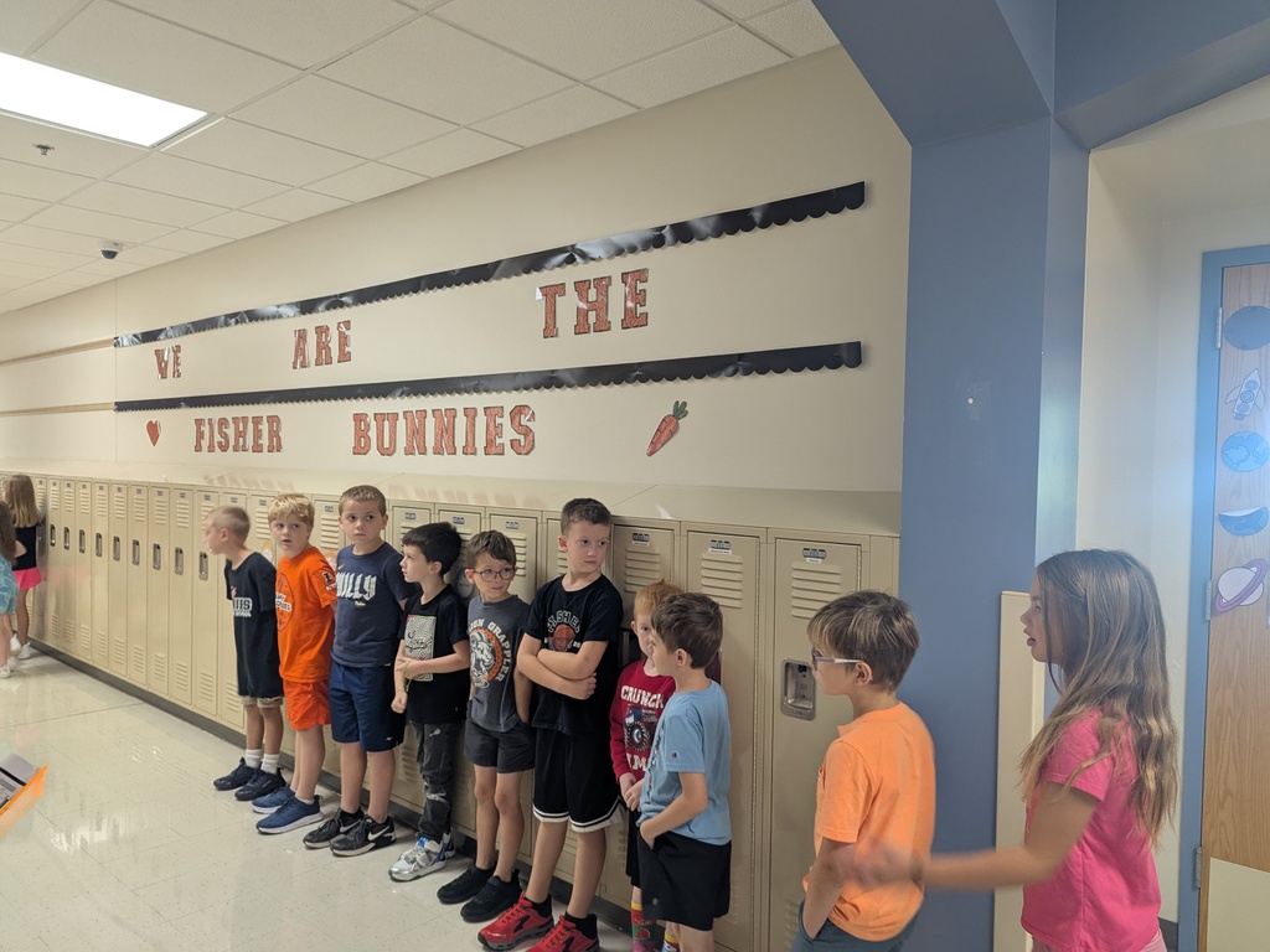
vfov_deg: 56.8
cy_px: 476
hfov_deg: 71.6
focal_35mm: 24
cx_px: 635
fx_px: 881
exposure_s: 1/25.6
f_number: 1.85
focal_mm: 6.81
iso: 146
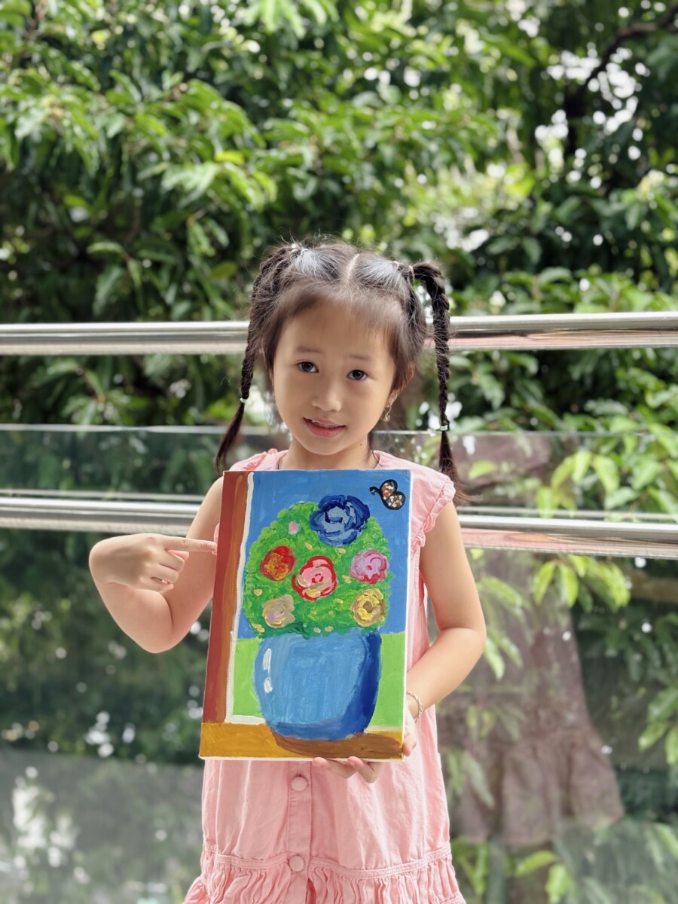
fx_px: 1358
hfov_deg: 28.0
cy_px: 452
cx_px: 339
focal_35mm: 52
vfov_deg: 36.8
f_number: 1.6
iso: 50
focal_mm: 5.96
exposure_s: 1/242
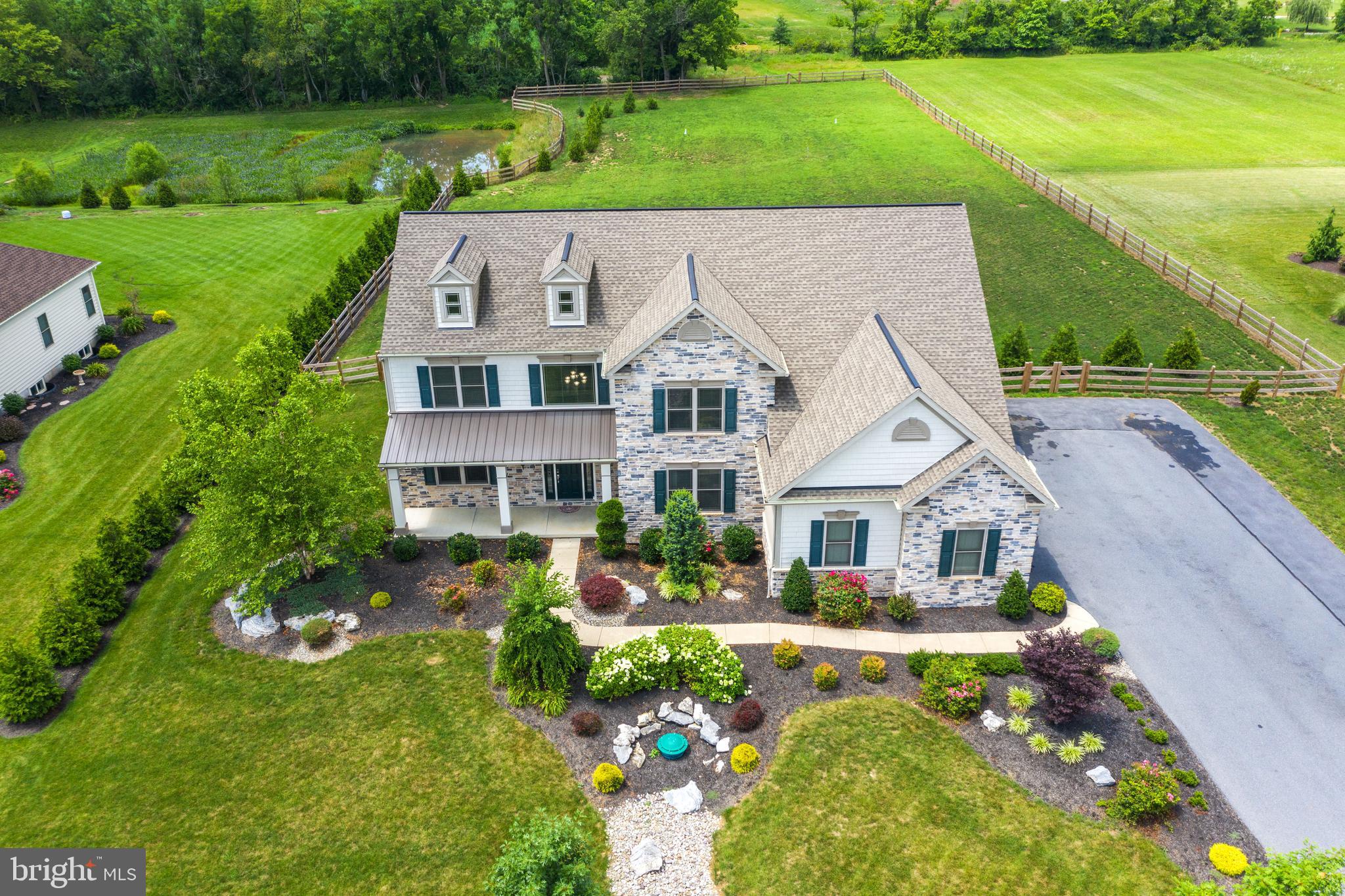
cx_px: 672
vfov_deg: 46.4
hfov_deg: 65.5
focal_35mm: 28
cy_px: 448
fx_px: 1046
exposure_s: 1/320
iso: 100
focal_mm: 10.26
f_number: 5
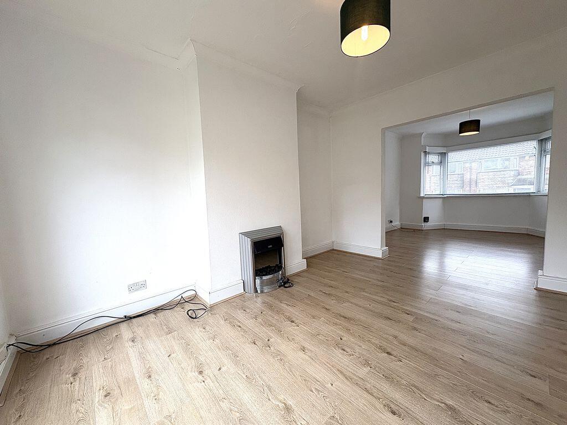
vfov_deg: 85.7
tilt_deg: -5.4
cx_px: 284
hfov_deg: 102.1
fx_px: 229
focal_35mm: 14
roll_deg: +2.8
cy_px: 212
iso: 50
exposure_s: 1/100
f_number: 2.2
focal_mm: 2.22
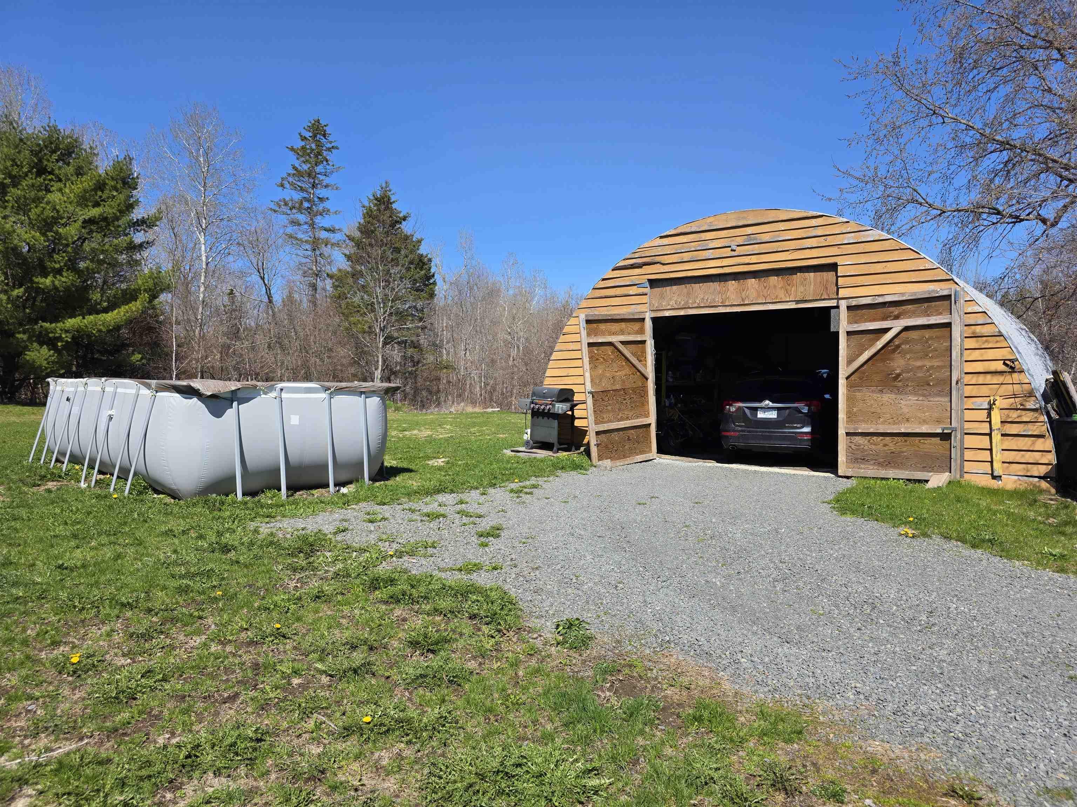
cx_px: 538
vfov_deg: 58.9
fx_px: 716
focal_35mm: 23
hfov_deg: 73.9
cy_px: 404
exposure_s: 1/5778
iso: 80
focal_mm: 6.3
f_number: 1.7
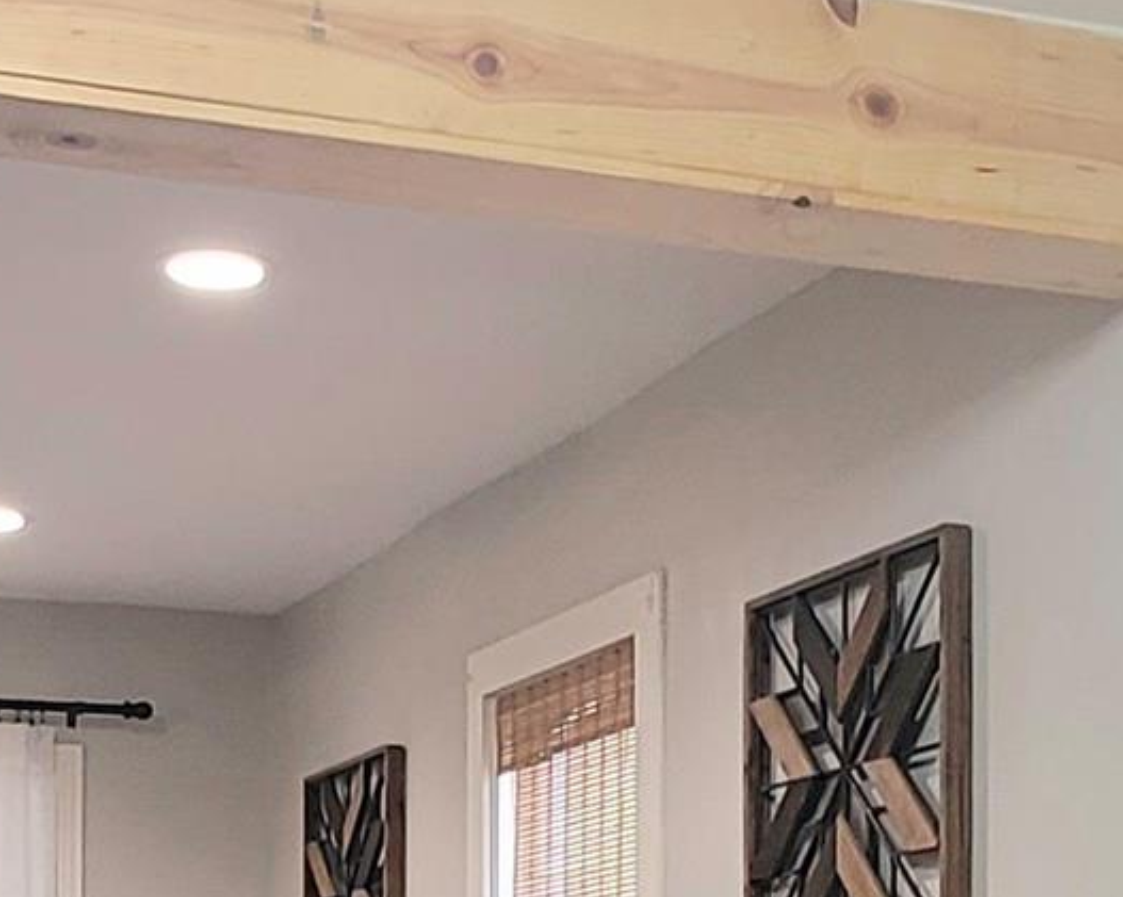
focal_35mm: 74
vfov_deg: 19.5
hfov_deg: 25.6
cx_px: 411
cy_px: 1082
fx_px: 2458
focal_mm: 2.2
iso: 125
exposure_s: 1/60.2
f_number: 2.2
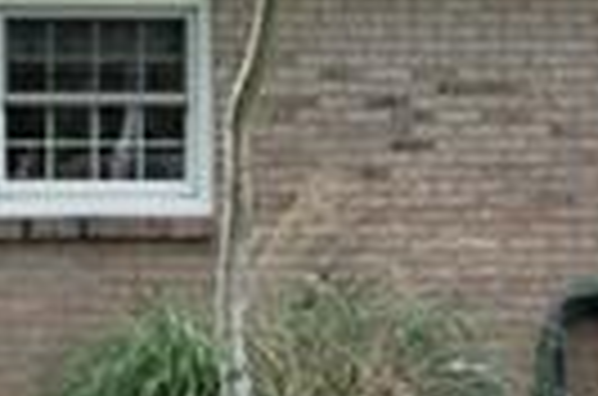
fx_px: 4590
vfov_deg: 4.9
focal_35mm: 277
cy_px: 2
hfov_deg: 7.4
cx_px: 710
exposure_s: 1/125
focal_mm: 24
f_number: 11
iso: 200
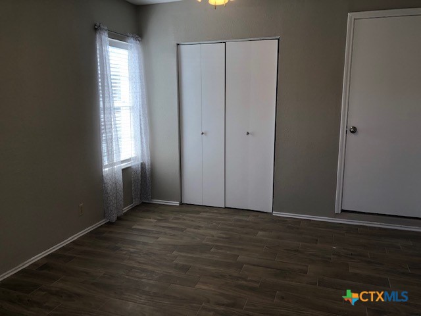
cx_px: 210
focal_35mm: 28
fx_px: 341
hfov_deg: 63.4
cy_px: 158
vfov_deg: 49.7
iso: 40
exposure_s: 1/120
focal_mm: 3.99
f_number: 1.8
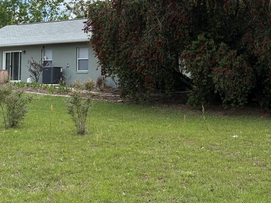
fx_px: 477
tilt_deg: +5.0
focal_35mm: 61
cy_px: 35
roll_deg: +0.2
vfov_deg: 23.6
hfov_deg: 31.7
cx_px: 141
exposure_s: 1/2451
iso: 50
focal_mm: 5.96
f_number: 1.6
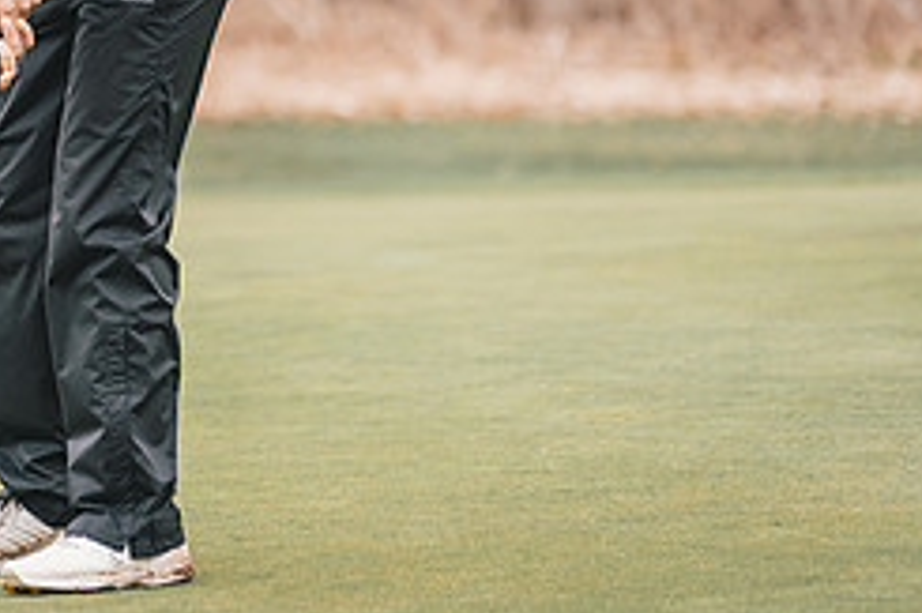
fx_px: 9956
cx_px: 23
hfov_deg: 5.3
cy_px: 26
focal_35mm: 389
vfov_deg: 3.5
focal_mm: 150
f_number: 2.8
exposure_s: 1/3200
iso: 640
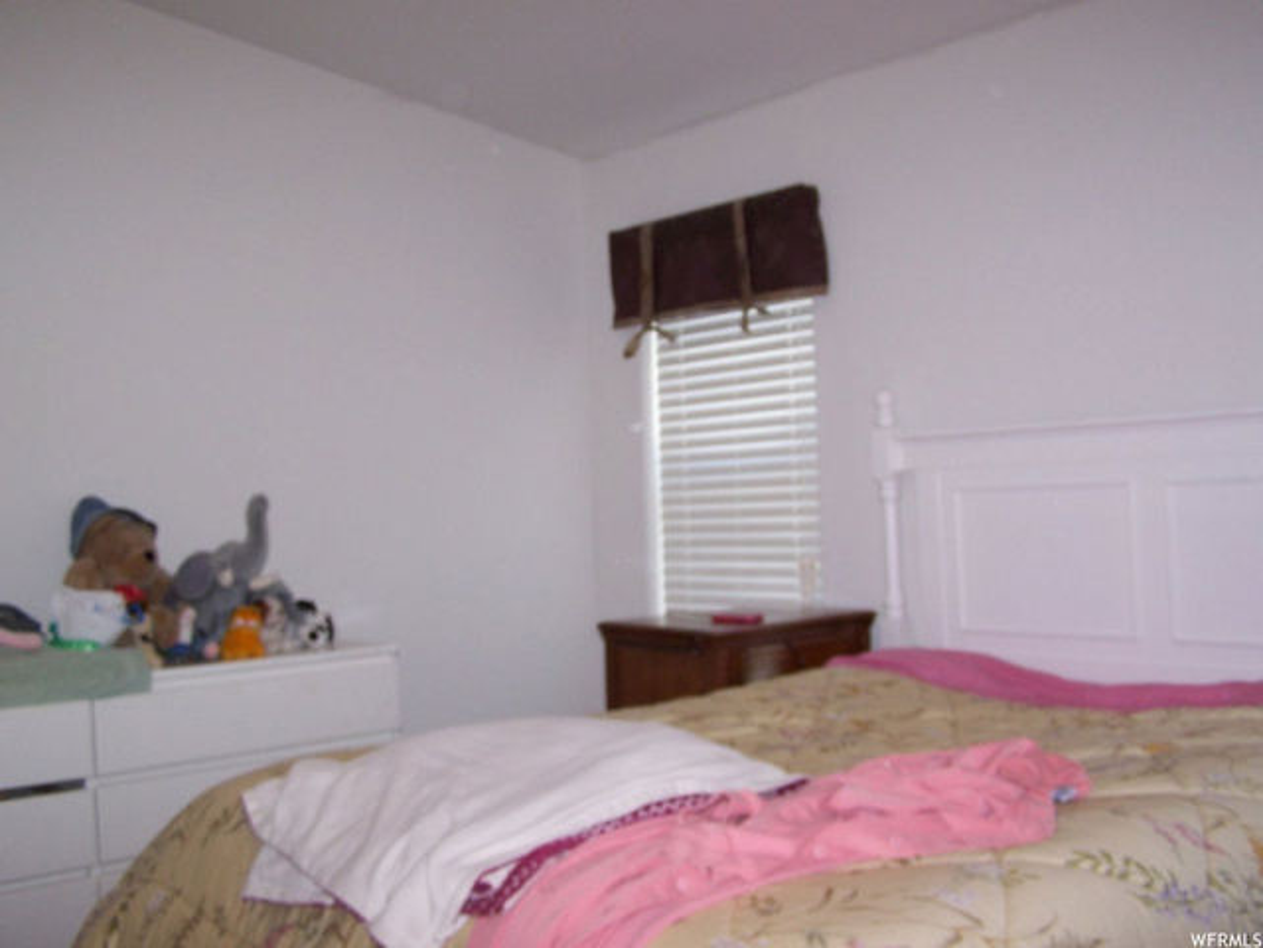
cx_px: 632
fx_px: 1386
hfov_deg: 49.0
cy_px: 474
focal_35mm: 38
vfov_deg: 37.7
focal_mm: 6.3
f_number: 2.8
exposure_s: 1/60
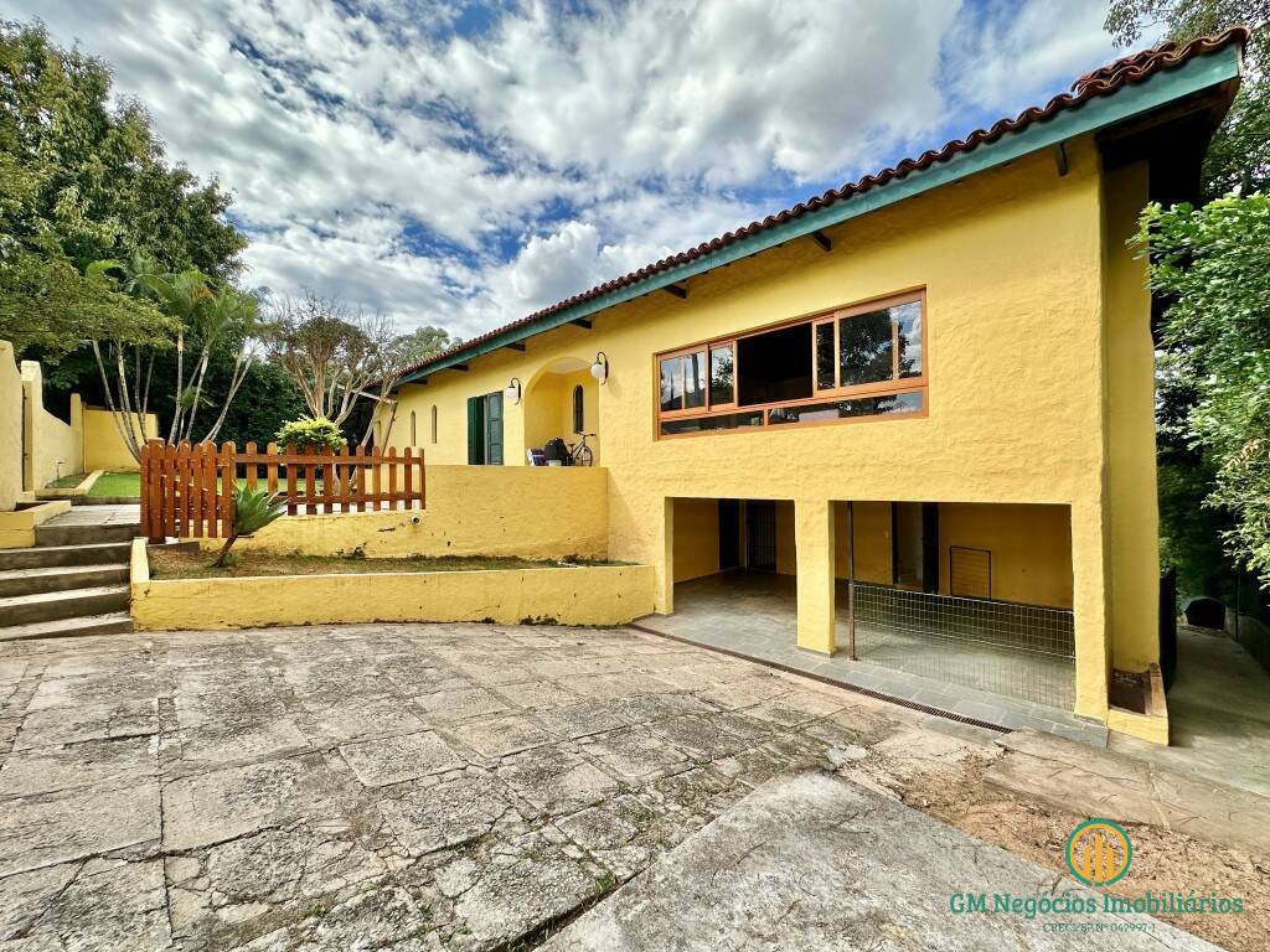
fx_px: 514
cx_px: 635
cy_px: 476
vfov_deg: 85.7
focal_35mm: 14
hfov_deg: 102.1
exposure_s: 1/924
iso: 50
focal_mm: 2.22
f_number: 2.2
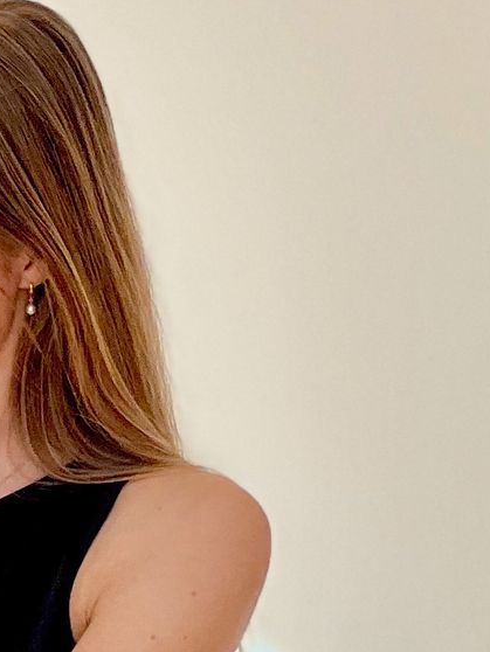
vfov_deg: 5.6
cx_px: -201
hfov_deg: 4.2
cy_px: 410
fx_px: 6657
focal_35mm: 353
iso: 32
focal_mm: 9
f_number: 2.8
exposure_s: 1/100
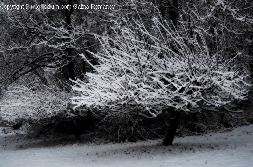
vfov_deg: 25.6
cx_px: 126
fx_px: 368
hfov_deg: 37.9
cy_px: 84
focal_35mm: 52
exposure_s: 1/640
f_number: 4
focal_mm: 35
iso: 200
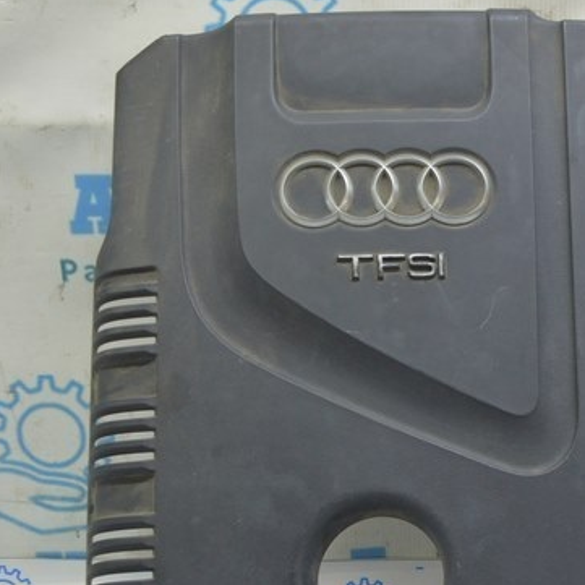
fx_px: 1797
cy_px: 456
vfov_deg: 18.3
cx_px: 476
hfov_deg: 18.3
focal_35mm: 94
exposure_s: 1/20
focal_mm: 26
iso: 400
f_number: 5.6
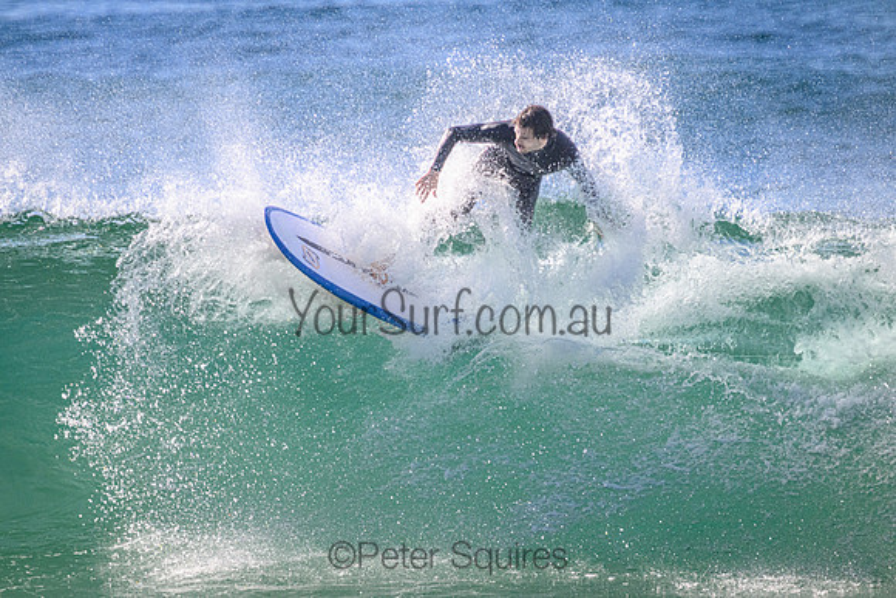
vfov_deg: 1.7
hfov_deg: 2.6
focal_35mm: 800
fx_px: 19915
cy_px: 299
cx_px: 448
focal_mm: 800
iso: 1600
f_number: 11
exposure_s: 1/1600
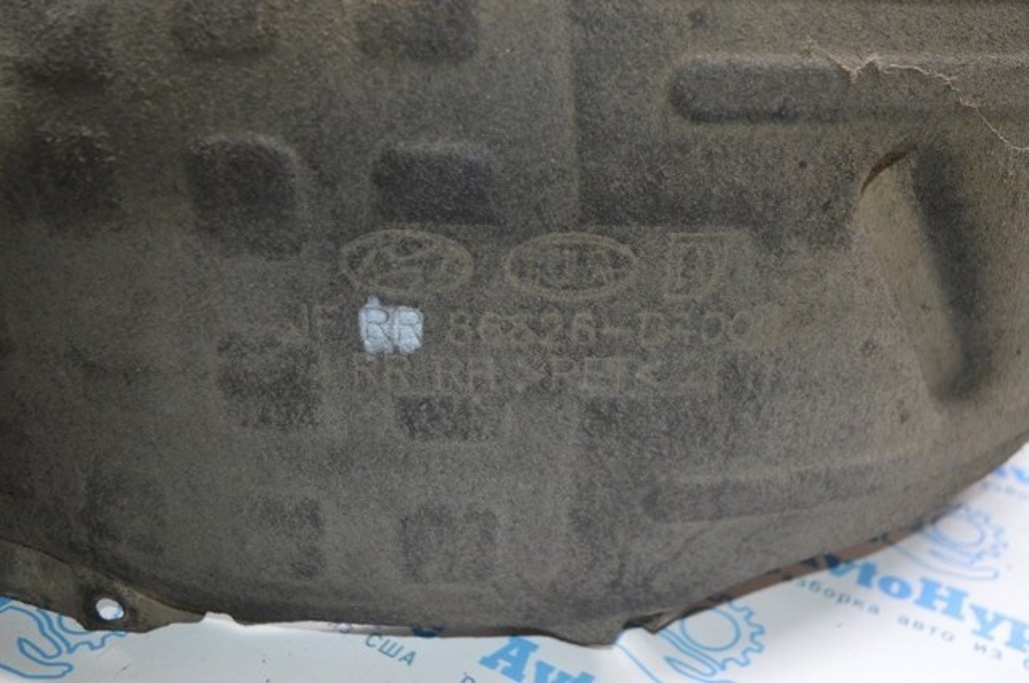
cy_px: 342
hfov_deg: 57.3
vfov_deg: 39.9
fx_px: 942
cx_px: 514
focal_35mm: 33
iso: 640
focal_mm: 22
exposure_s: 1/30
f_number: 3.8
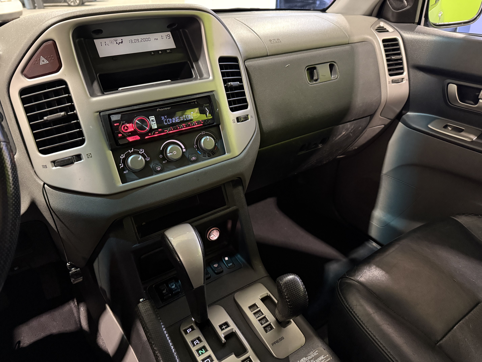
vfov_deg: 56.8
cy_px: 181
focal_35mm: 24
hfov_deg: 71.6
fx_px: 334
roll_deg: +0.2
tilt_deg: -30.6
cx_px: 241
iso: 1000
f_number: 1.78
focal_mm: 6.76
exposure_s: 1/33
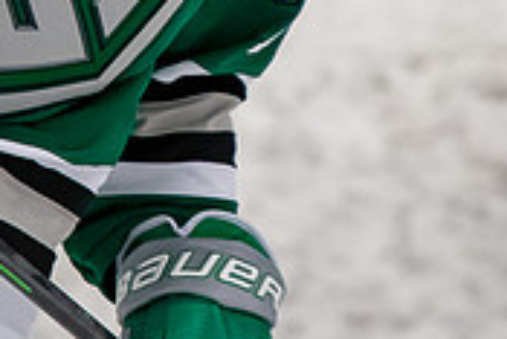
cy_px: -402
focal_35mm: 1483
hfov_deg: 1.4
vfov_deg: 0.9
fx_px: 20902
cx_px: 361
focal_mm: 200
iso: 1600
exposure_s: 1/800
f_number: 2.8
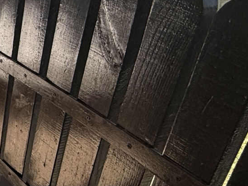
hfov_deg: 18.6
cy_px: 138
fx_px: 466
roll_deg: +12.9
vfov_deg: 22.4
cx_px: -251
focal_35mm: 65
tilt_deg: -31.9
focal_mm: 2.22
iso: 64
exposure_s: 1/651
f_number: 2.2
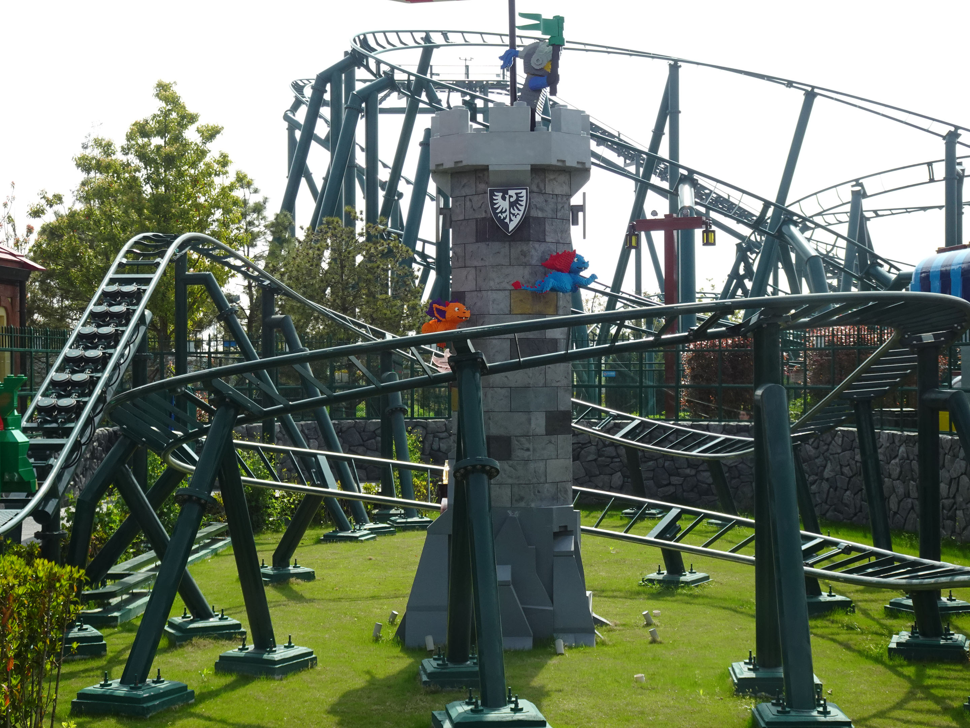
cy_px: 364
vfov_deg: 26.1
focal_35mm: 56
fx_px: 1569
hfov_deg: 34.3
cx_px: 485
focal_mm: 8.94
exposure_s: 1/320
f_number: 4.5
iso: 80
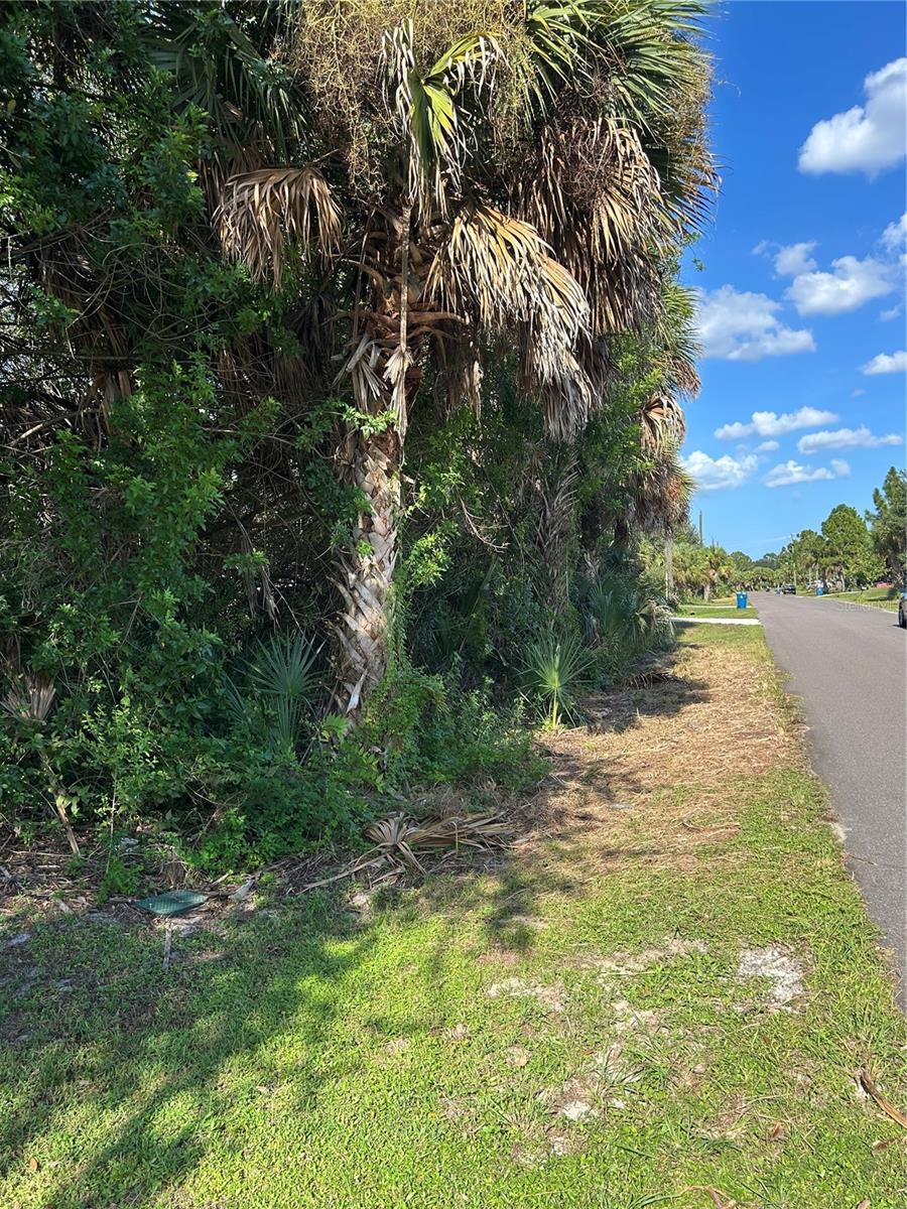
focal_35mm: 26
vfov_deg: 67.3
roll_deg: +1.5
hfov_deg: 53.1
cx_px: 454
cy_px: 604
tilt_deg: -0.8
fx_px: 908
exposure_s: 1/1361
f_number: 1.5
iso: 50
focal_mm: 5.7
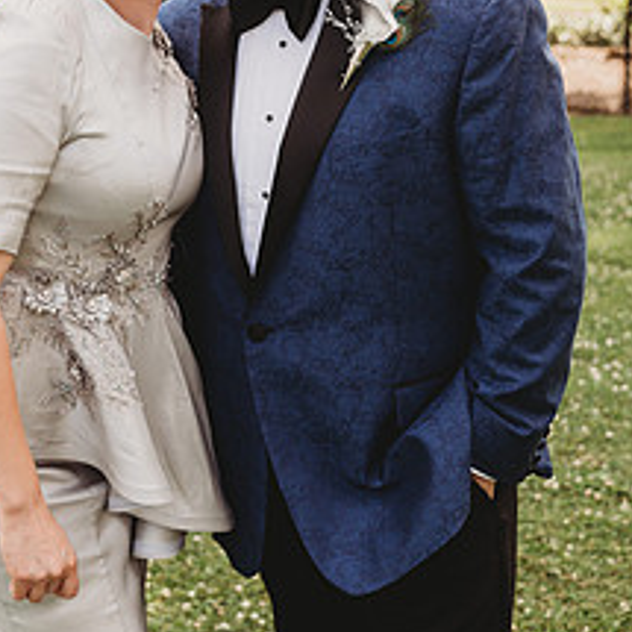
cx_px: 235
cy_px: 182
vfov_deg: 24.1
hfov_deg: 24.3
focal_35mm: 71
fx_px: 1467
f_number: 4
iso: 200
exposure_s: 1/500
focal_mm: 40
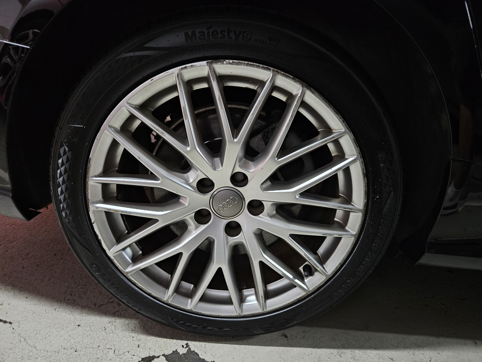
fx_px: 320
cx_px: 241
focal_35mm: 23
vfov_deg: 58.9
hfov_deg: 73.9
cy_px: 181
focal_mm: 5.4
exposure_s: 1/24
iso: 800
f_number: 1.8
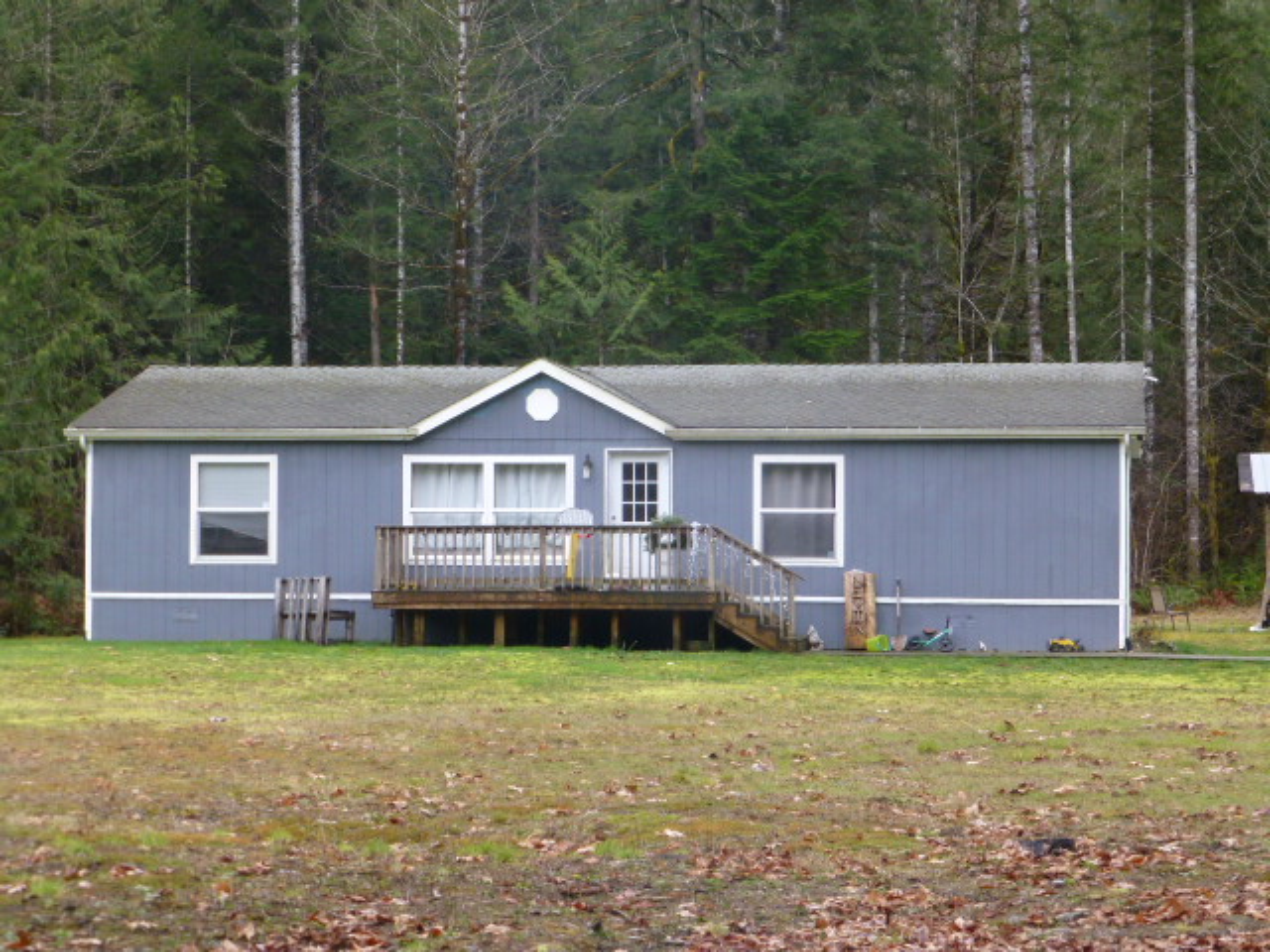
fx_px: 3302
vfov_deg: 16.4
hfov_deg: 21.8
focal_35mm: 90
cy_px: 476
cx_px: 635
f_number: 5.2
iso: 250
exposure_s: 1/60
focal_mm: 16.1
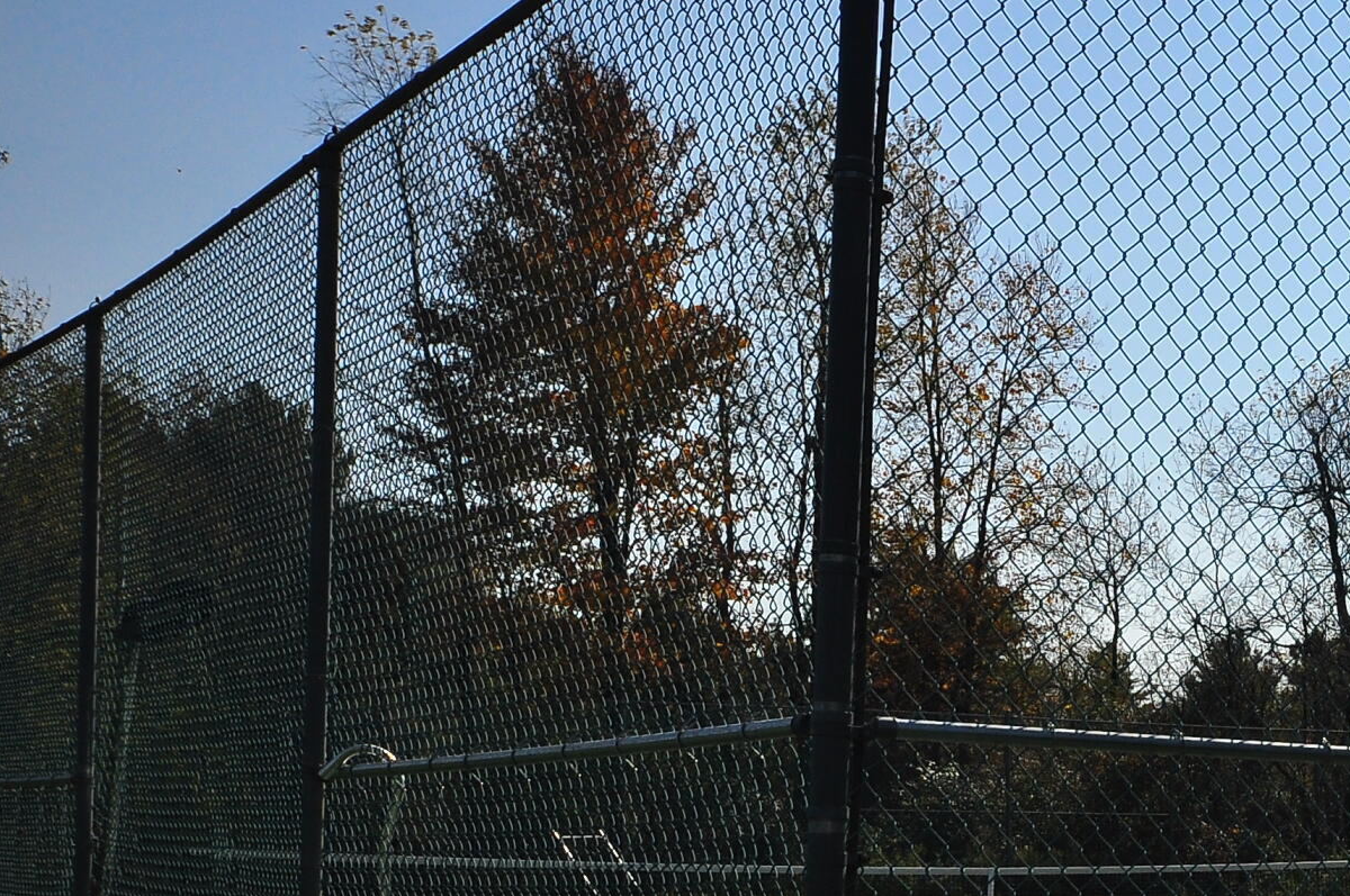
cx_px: 1684
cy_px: 868
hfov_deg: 24.2
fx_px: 2809
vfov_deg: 17.8
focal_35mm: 75
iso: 320
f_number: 5.6
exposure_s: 1/4000
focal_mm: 20
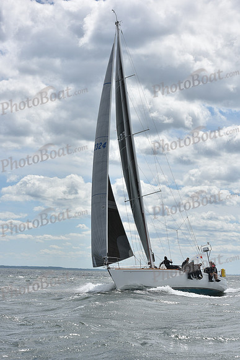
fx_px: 919
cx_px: 120
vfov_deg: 22.1
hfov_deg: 14.9
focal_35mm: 92
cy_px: 180
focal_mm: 92
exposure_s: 1/1250
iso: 320
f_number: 10
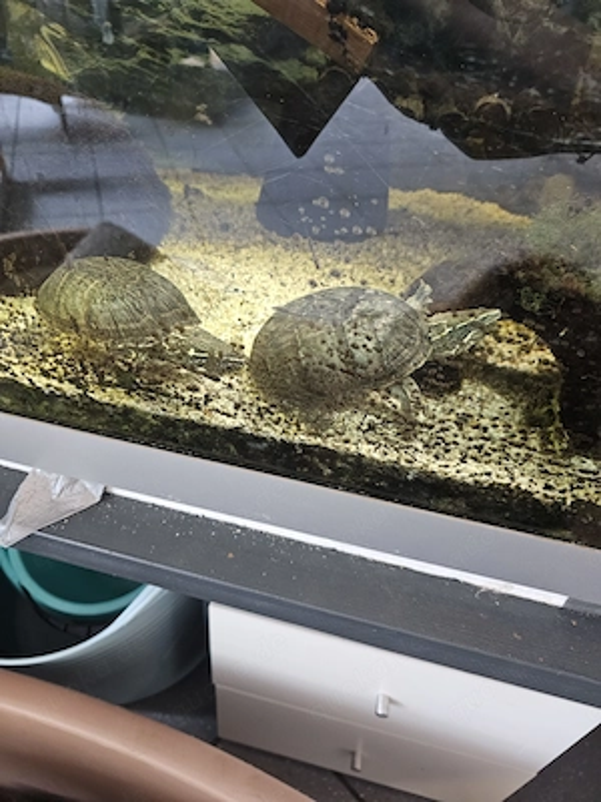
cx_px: 300
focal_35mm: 23
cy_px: 401
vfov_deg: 73.9
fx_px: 532
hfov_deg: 58.9
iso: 640
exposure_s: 1/50
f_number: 1.7
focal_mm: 6.3
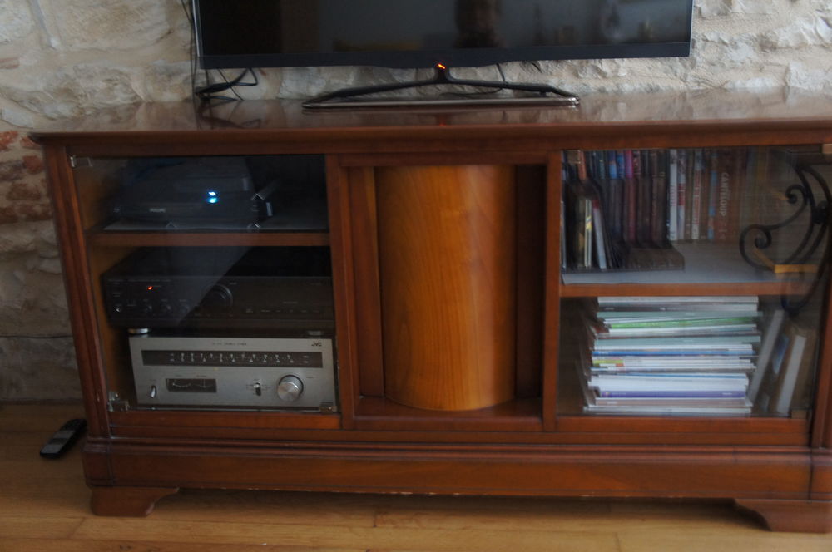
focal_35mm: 36
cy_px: 276
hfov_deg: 53.2
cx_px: 416
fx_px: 831
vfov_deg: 36.8
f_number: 4
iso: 1600
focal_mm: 24
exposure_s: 1/3
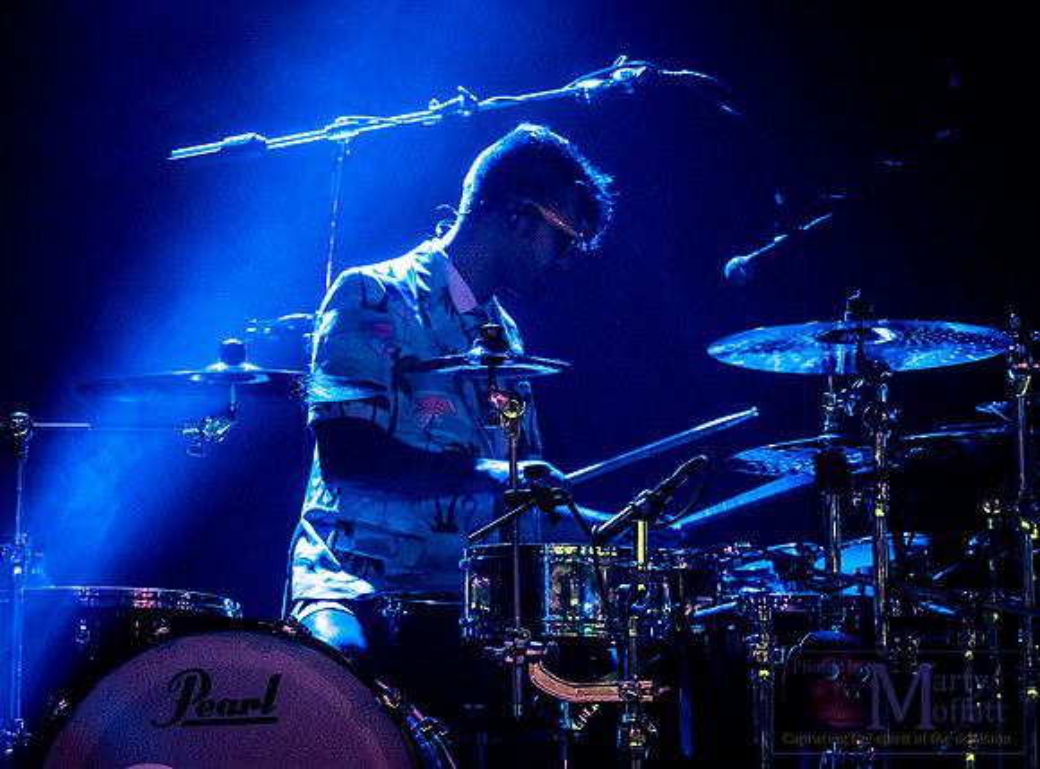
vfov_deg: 9.9
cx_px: 494
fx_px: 4418
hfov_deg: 13.4
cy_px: 359
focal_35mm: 148
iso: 800
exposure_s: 1/200
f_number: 4
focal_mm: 70
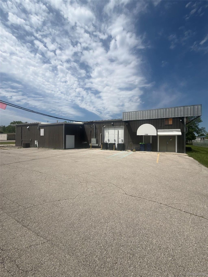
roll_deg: -1.0
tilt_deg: +1.8
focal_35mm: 14
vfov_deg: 102.1
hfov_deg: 85.7
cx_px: 104
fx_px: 112
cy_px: 138
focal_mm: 2.22
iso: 50
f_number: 2.2
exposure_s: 1/6173
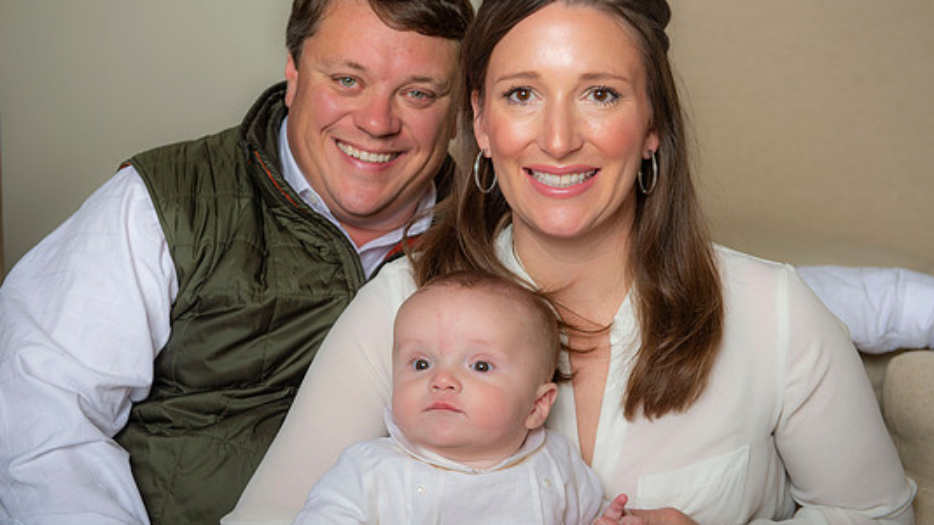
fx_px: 1634
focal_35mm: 66
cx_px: 446
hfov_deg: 31.9
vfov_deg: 18.2
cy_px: 243
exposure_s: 1/200
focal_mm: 58
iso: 200
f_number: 4.5
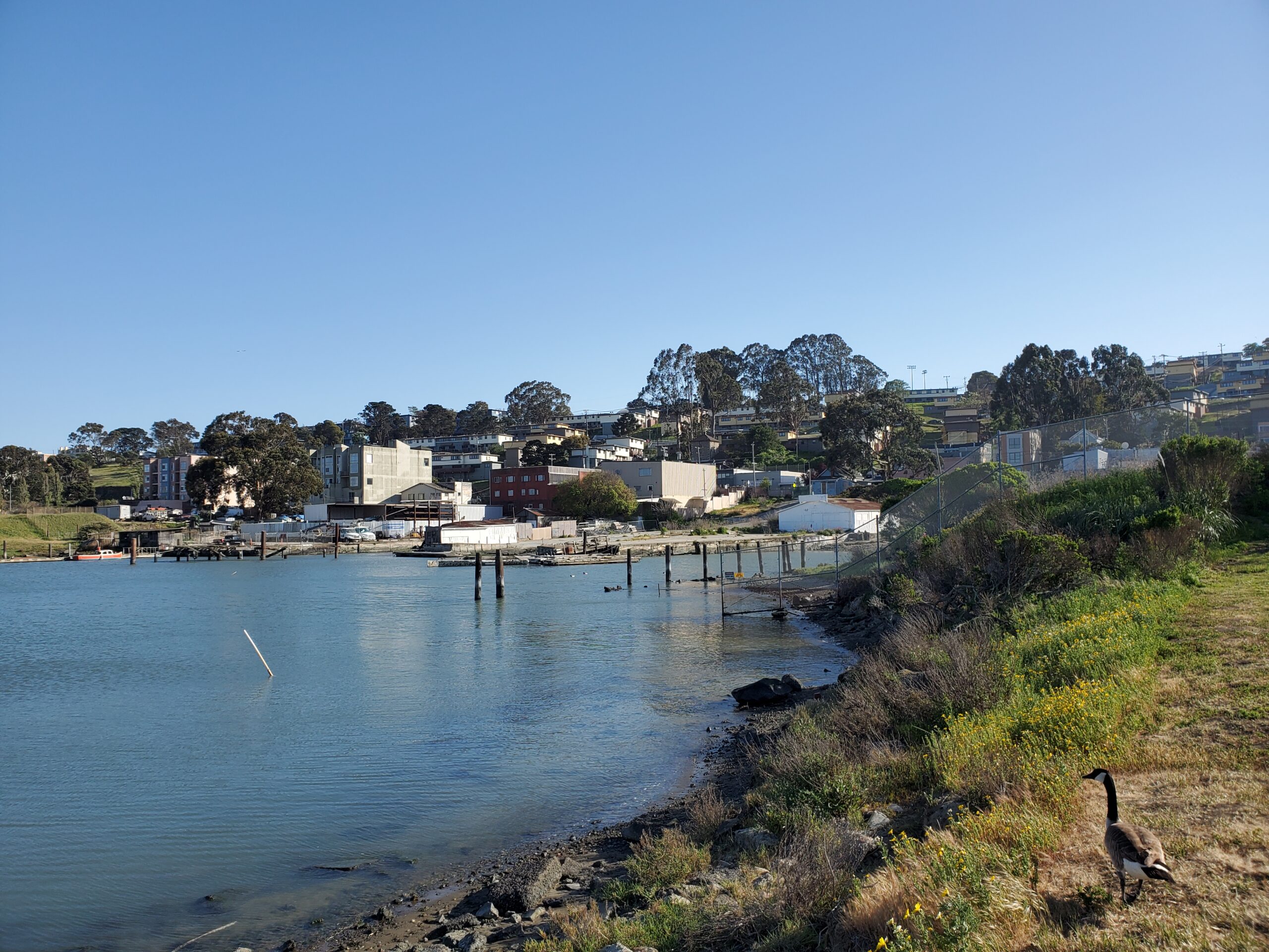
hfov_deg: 67.3
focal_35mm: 26
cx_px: 634
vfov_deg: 53.1
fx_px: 953
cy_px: 476
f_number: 2.4
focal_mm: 4.3
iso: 50
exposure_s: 1/1308
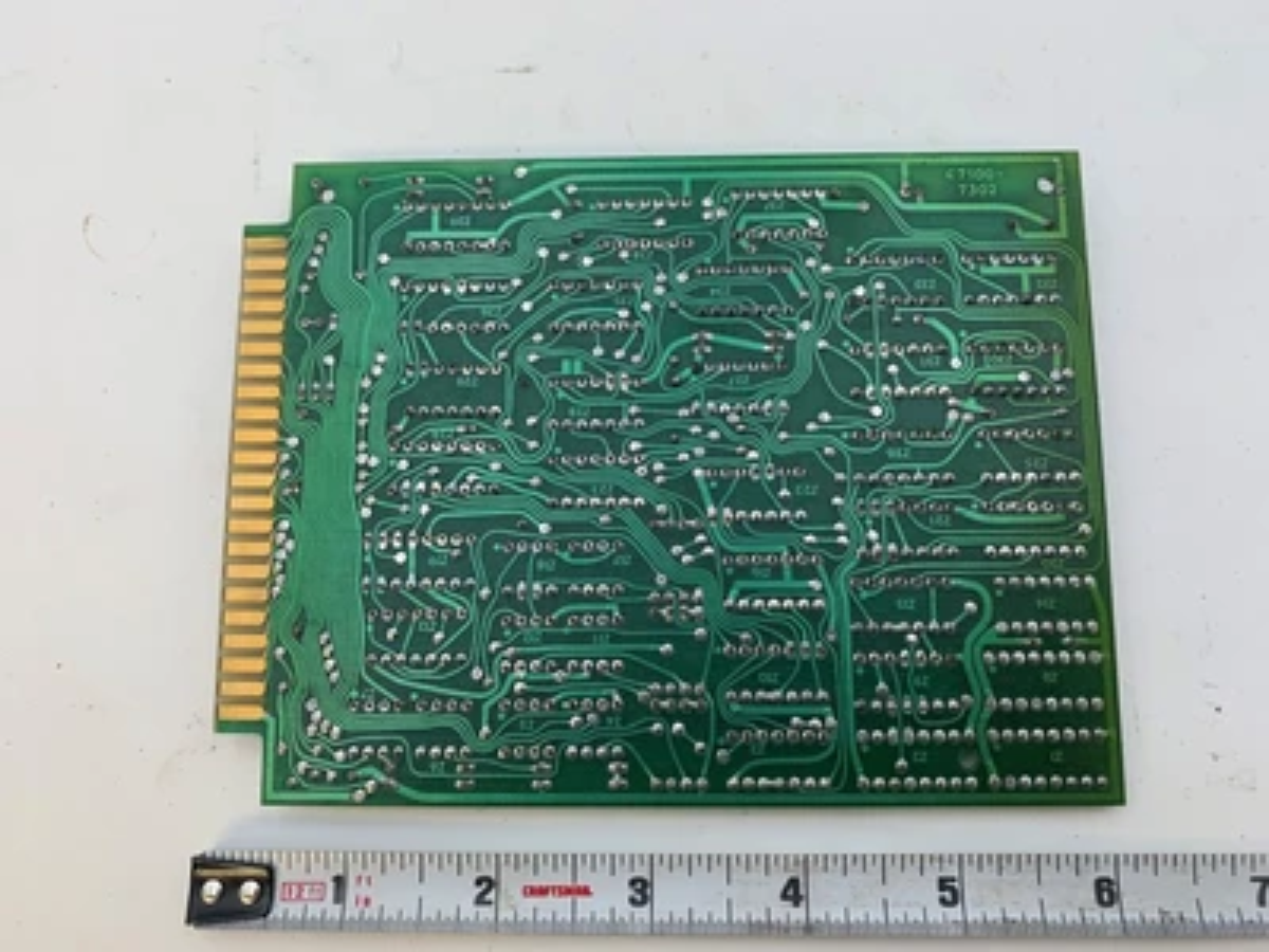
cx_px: 634
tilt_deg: -80.4
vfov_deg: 53.1
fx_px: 953
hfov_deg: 67.3
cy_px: 476
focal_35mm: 26
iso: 64
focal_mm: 4.25
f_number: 1.8
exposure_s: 1/120
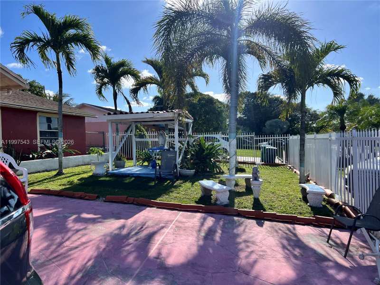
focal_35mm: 26
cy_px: 142
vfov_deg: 53.1
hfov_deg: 67.3
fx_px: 285
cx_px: 190
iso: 50
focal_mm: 5.7
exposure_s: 1/4630
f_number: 1.5
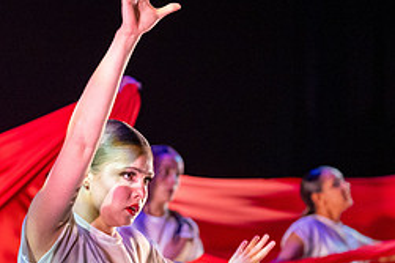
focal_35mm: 162
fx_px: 1776
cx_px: 91
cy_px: 165
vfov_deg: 8.5
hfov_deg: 12.6
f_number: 2.8
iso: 2000
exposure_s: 1/250
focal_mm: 70
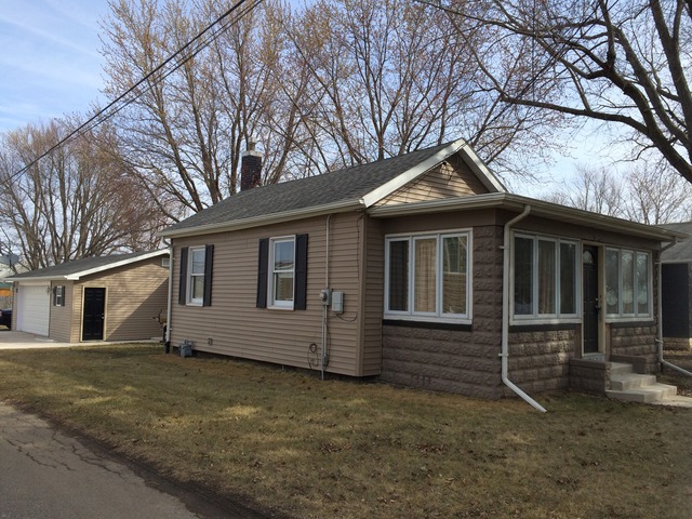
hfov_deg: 61.7
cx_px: 346
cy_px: 260
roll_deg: -0.7
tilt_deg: +4.3
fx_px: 580
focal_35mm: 29
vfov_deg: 48.2
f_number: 2.2
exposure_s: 1/1414
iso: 32
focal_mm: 4.15
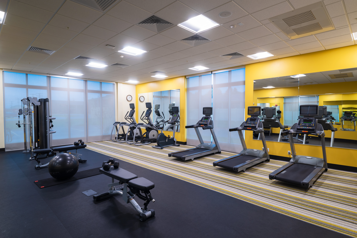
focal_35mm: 20
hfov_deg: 84.0
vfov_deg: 62.0
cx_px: 178
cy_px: 119
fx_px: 198
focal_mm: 20
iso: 200
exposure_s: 1/4
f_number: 9
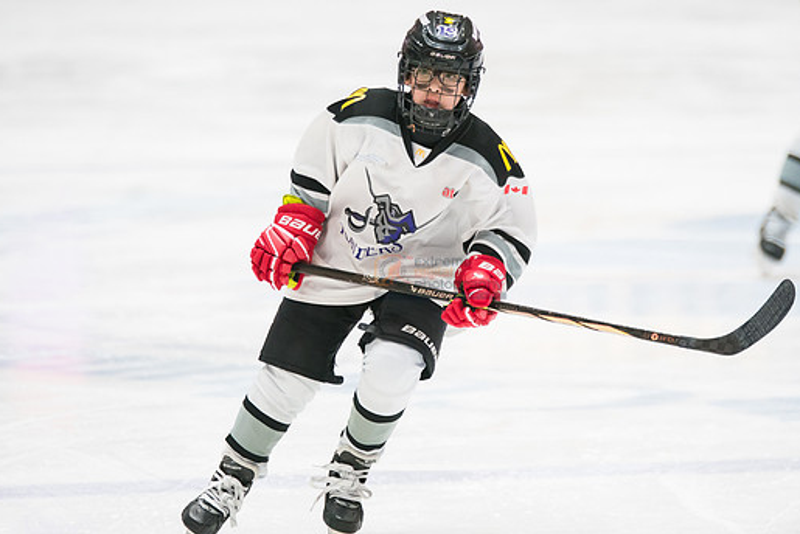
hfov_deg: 5.6
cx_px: 457
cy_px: 259
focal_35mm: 371
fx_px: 8249
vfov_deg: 3.7
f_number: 3.2
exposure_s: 1/800
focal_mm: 247
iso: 3200
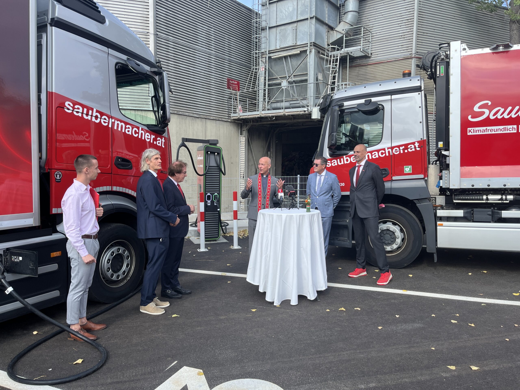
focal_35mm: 26
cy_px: 195
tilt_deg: -4.8
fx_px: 391
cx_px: 260
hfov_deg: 67.3
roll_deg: -0.7
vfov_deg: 53.1
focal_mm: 5.1
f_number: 1.6
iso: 50
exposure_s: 1/1325
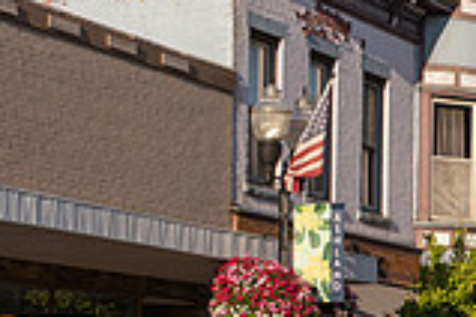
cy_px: 250
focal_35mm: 175
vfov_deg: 7.8
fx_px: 2314
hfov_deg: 11.3
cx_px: 704
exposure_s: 1/50
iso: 31
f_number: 9
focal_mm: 48
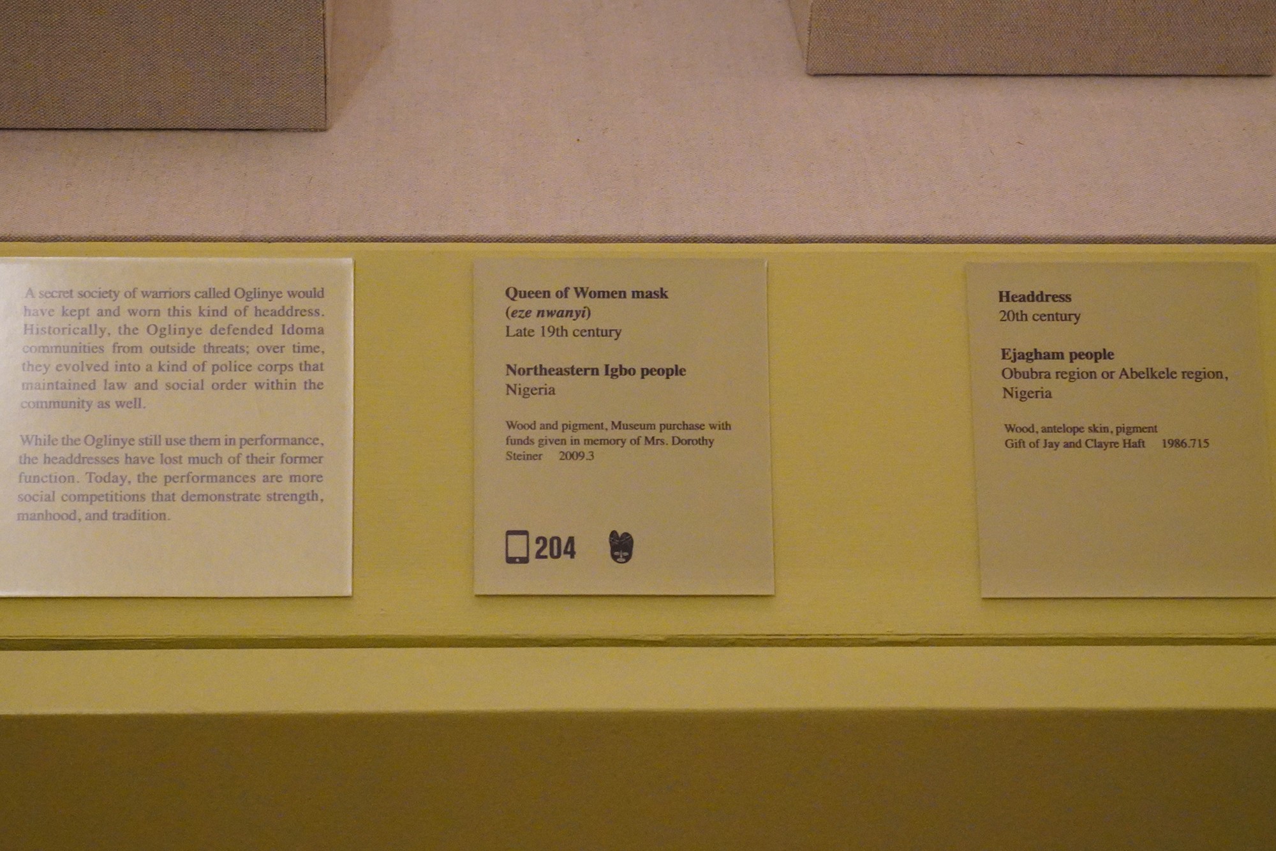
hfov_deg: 43.6
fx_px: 1595
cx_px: 638
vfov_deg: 29.9
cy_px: 426
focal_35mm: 45
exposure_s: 1/100
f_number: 5.6
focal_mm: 45
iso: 12800
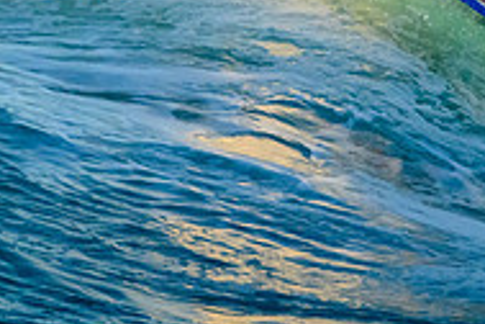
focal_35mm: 2459
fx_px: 33126
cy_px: -73
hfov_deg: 0.8
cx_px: 557
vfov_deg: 0.6
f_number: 11
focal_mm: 800
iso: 5600
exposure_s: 1/2000
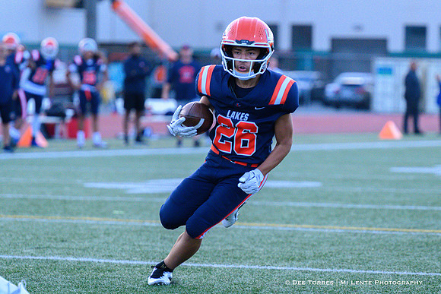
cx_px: 255
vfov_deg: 5.4
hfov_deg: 8.1
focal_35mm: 255
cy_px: 170
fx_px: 3123
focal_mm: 175
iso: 3200
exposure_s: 1/1600
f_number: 4
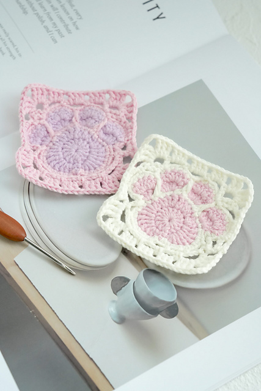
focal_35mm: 70
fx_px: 761
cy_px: 196
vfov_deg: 28.8
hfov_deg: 19.5
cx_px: 130
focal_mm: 70
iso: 3200
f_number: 7.1
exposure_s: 1/500
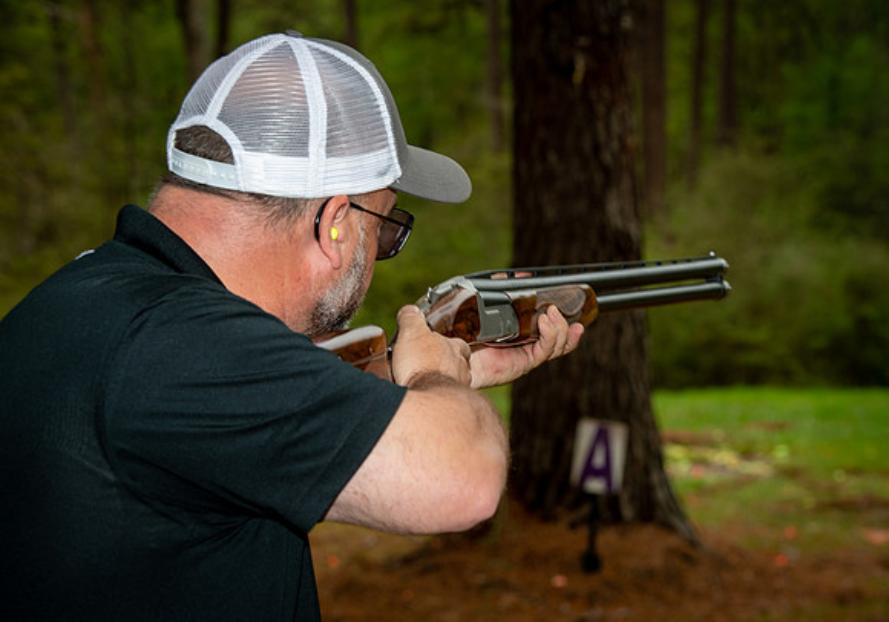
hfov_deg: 16.2
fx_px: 3115
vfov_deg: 11.4
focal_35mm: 124
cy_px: 311
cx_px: 468
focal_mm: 120
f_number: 9
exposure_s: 1/125
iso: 125
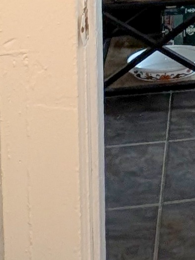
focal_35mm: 94
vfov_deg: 16.5
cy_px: -242
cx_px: 366
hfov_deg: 13.8
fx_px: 705
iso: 196
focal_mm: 2.23
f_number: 1.95
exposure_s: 1/60
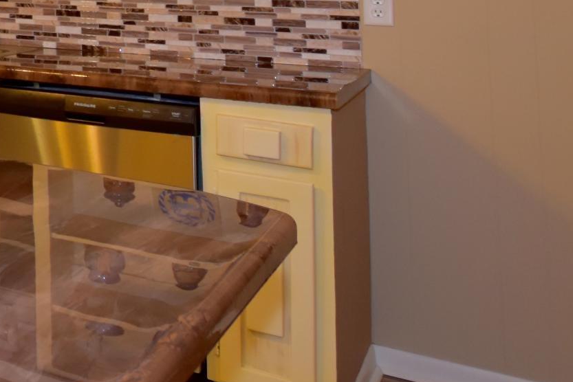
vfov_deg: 22.8
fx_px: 860
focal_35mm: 54
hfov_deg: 24.6
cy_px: -93
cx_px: -360
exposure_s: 1/60
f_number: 4
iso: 720
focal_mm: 10
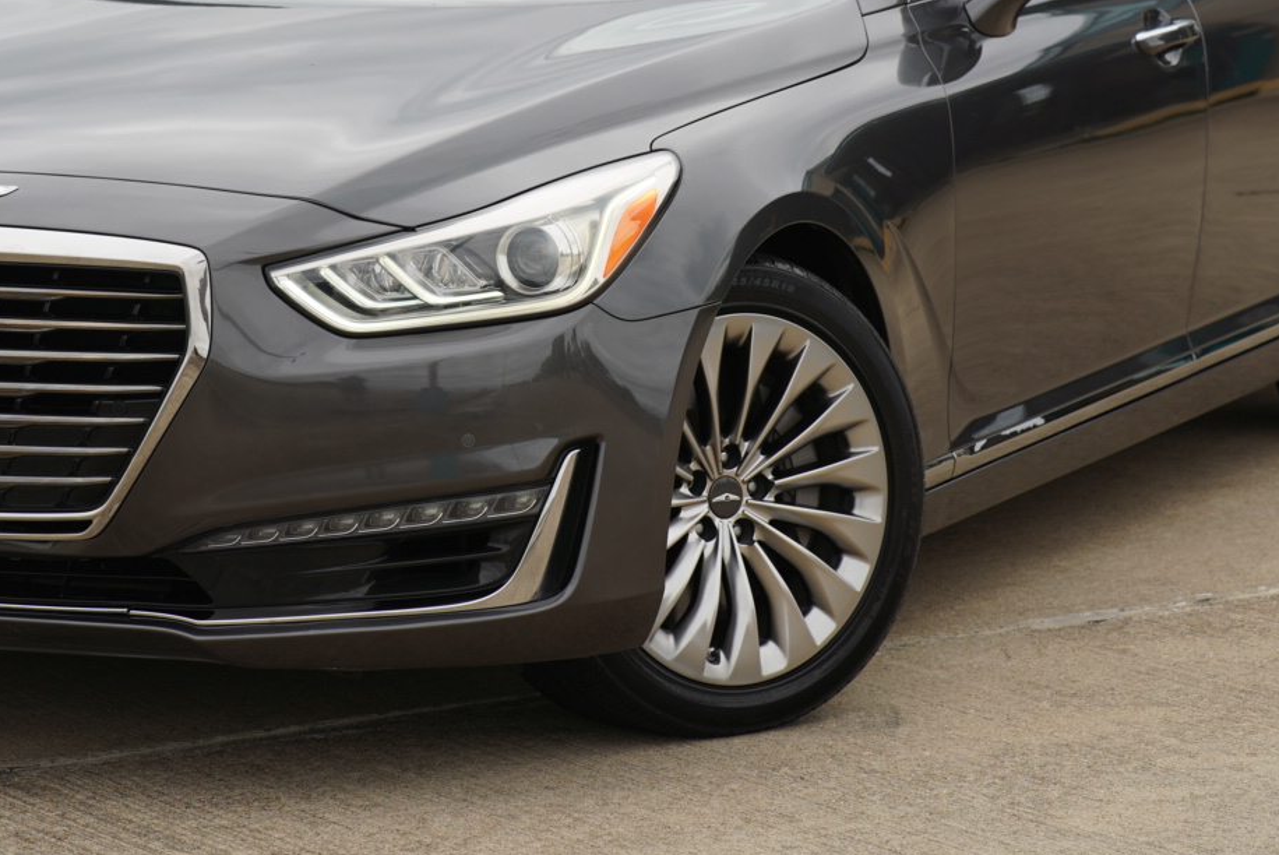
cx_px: 498
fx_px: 5332
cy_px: 161
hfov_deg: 13.7
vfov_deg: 9.1
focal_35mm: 150
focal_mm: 85
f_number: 4.5
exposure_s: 1/200
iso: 100
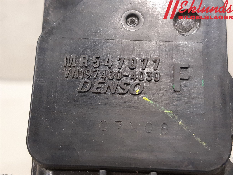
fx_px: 175
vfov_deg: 53.1
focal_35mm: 26
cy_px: 88
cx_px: 116
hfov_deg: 67.3
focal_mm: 3.93
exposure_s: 1/33
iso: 250
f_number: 1.7
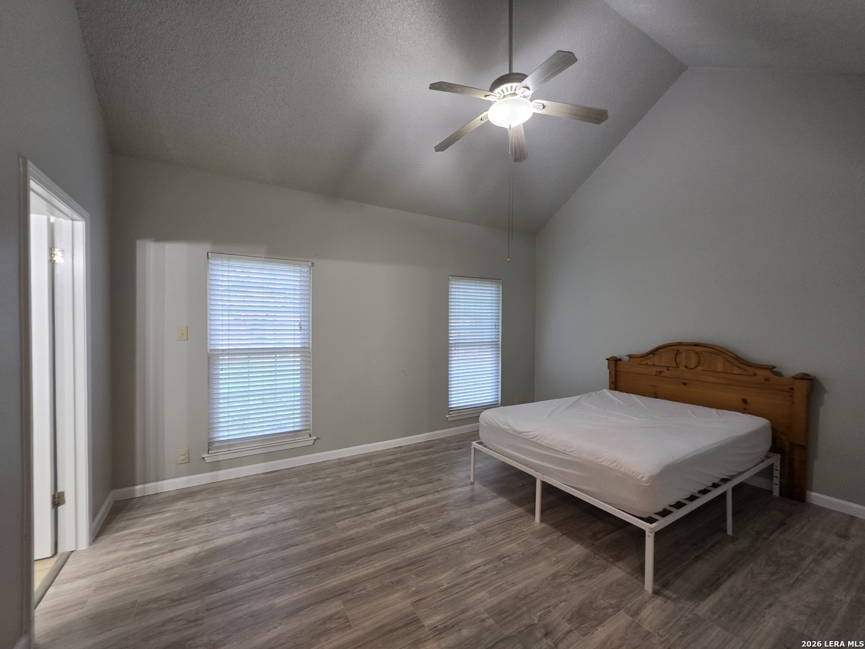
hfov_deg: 106.2
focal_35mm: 13
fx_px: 325
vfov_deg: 89.9
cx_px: 432
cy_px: 324
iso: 250
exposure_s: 1/60
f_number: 1.9
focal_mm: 2.2
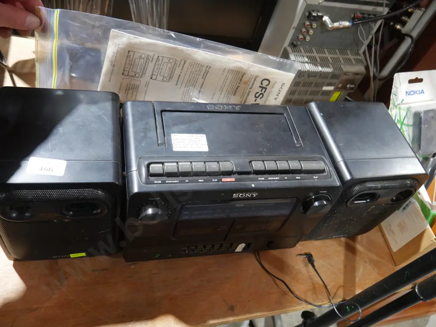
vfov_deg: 49.8
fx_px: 353
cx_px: 218
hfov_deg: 63.4
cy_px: 164
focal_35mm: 28
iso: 1250
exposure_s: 1/60
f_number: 3.5
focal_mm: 14
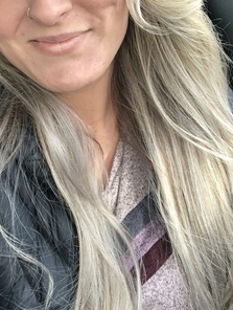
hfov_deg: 27.1
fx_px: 483
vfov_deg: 35.2
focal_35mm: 54
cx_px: 117
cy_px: 108
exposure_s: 1/120
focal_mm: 2.87
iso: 80
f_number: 2.2
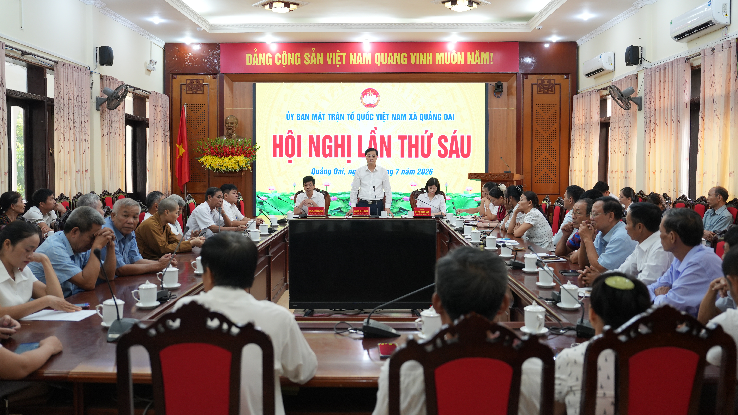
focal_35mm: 32
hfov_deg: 61.0
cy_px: 186
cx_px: 367
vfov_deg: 36.6
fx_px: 626
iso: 800
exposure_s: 1/125
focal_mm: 30
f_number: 2.8
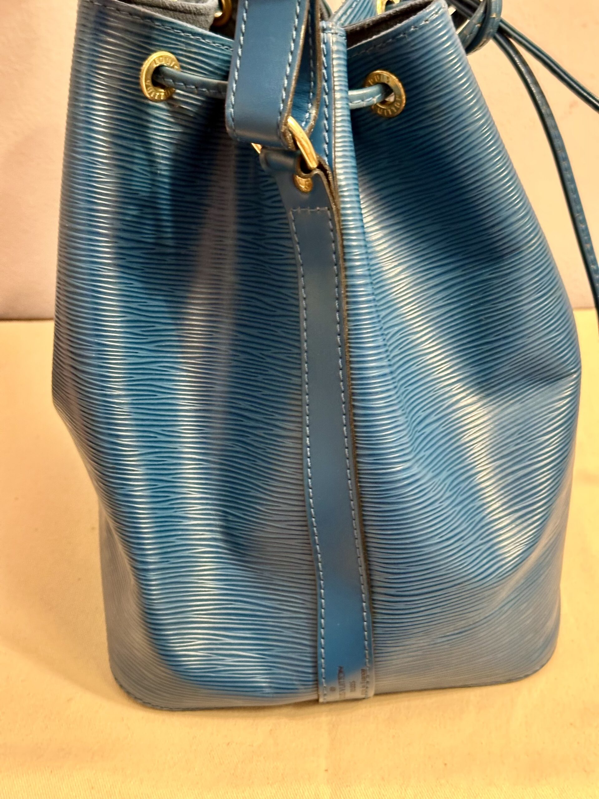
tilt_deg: -32.4
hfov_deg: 30.3
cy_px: 400
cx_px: 300
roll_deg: +1.2
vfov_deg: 39.7
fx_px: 1107
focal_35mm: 48
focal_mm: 6.86
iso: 250
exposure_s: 1/33
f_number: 1.78
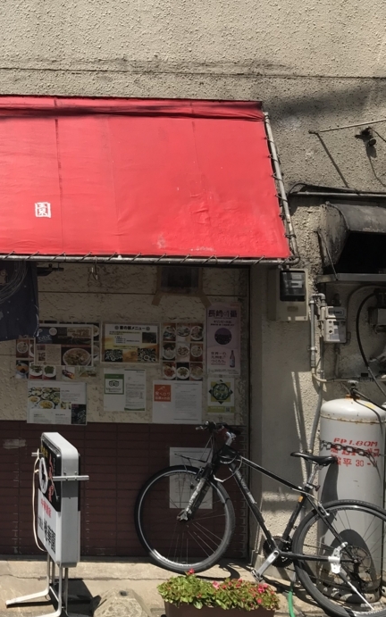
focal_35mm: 44
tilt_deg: +2.5
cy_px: 307
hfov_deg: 27.1
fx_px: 740
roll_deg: -1.0
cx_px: -23
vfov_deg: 45.3
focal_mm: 3.99
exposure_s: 1/1681
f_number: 1.8
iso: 20
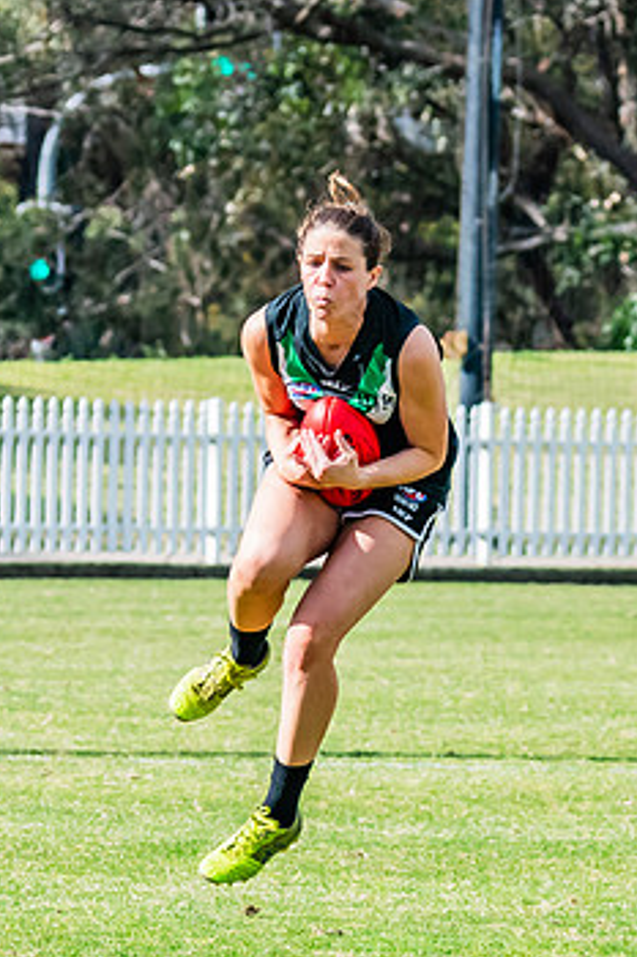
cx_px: 314
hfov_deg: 2.3
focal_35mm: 586
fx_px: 15568
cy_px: 389
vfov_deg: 3.5
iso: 800
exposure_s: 1/1600
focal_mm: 170
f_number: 9
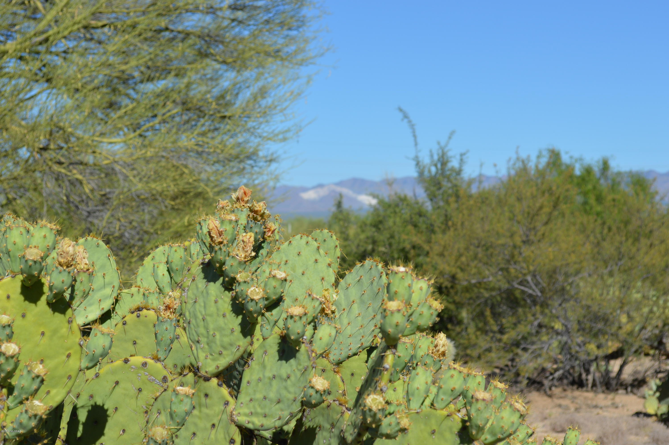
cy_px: 222
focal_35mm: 82
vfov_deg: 16.5
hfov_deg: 24.6
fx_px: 1532
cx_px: 334
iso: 100
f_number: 9
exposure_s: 1/320
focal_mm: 55
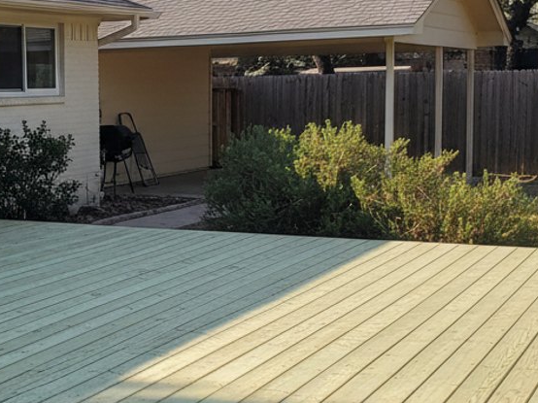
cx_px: 75
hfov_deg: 35.1
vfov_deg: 28.0
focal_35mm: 52
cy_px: 188
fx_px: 808
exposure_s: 1/1572
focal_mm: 6.8
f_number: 1.68
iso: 686
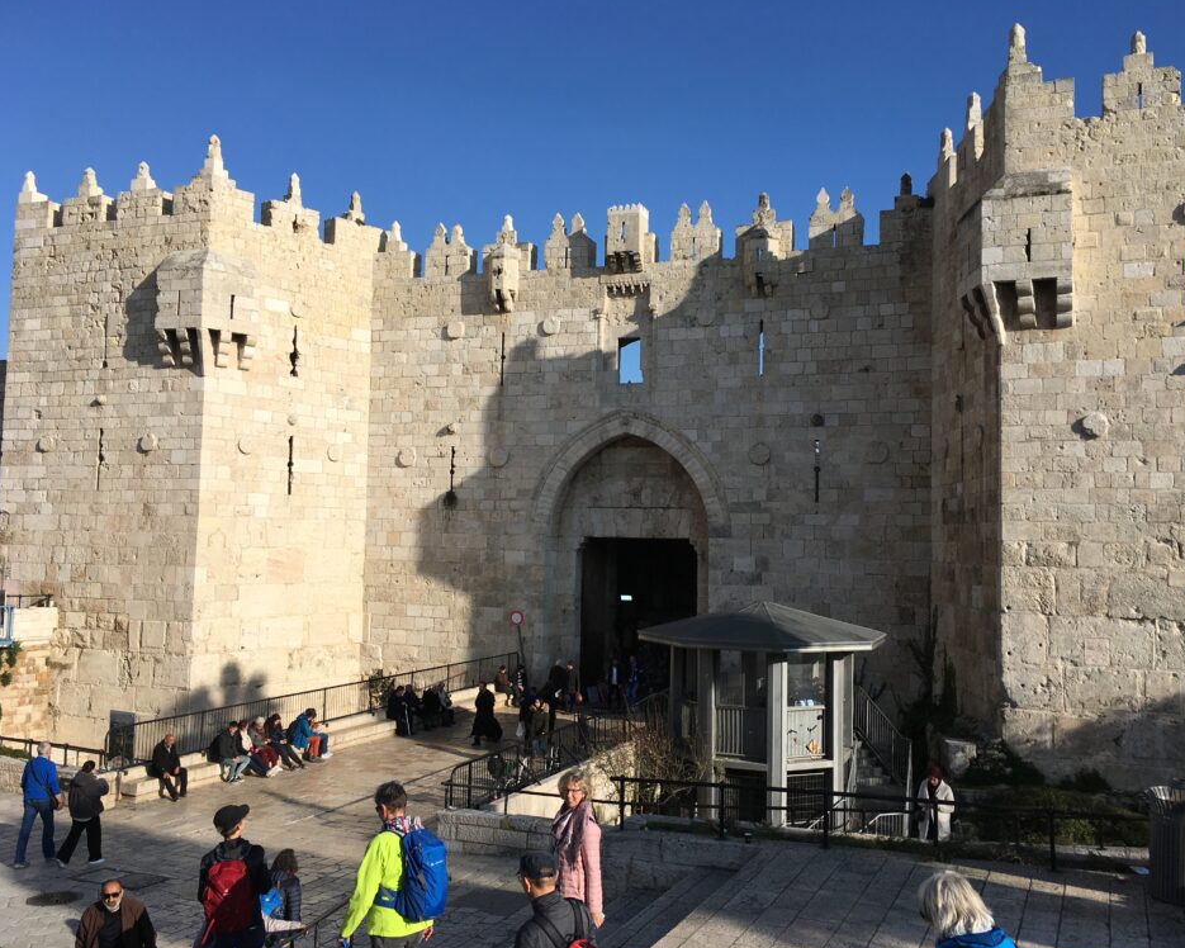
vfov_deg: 47.1
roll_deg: -0.4
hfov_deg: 57.1
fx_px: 1087
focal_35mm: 31
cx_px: 627
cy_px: 473
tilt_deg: +2.6
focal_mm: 4.15
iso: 25
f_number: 2.2
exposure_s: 1/2262
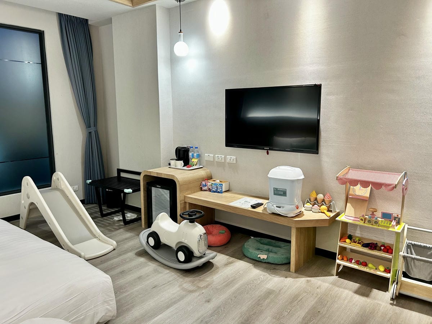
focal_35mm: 26
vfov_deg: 53.1
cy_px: 162
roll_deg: -0.1
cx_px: 216
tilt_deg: -8.8
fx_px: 324
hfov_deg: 67.3
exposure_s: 1/60
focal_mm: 5.7
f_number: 1.5
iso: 125
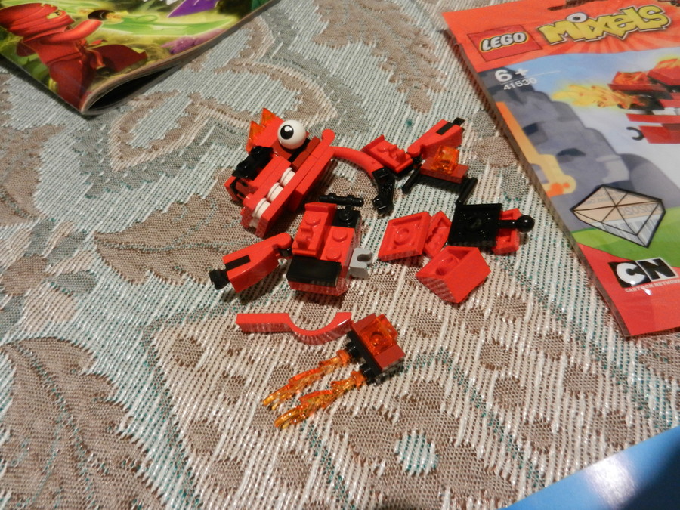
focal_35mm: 25
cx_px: 340
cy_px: 255
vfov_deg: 54.9
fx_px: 491
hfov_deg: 69.4
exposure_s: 1/8
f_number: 3.5
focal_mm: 4.5
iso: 400
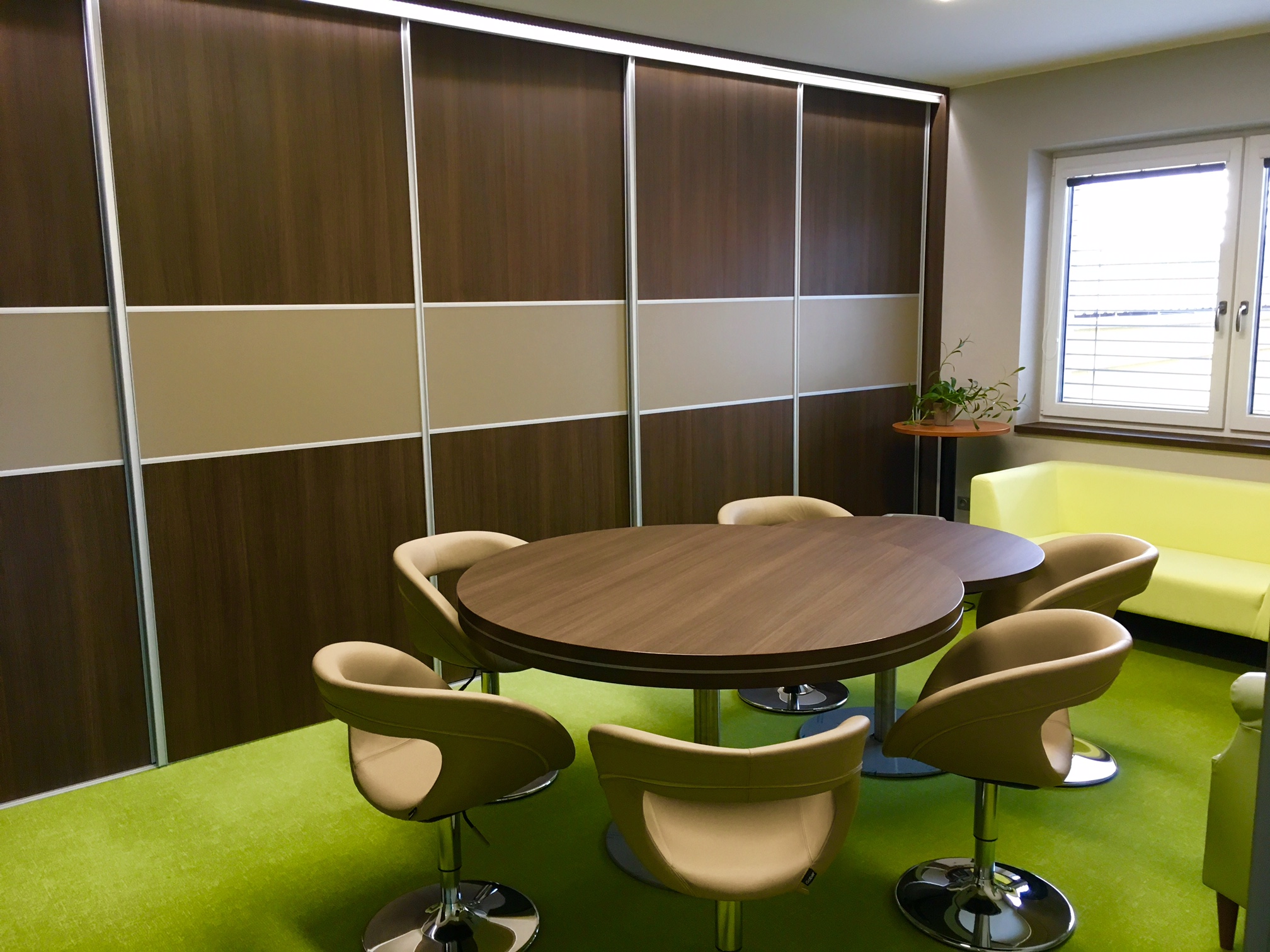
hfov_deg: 61.7
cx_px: 635
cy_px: 476
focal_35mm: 29
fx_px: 1064
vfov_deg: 48.2
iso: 125
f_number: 2.2
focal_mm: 4.15
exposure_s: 1/33
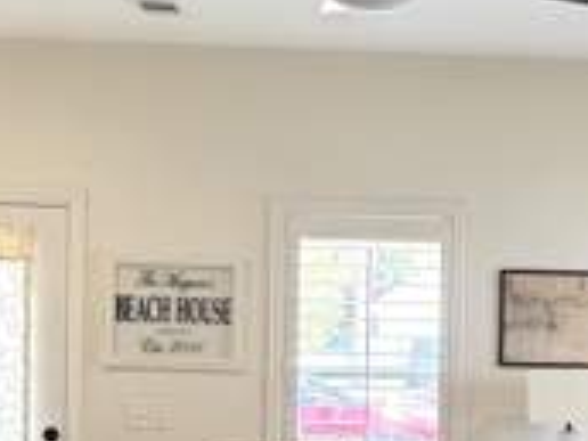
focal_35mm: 67
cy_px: 530
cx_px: 694
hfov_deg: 26.1
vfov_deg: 20.5
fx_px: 1138
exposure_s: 1/60
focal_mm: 6.76
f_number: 1.78
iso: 250
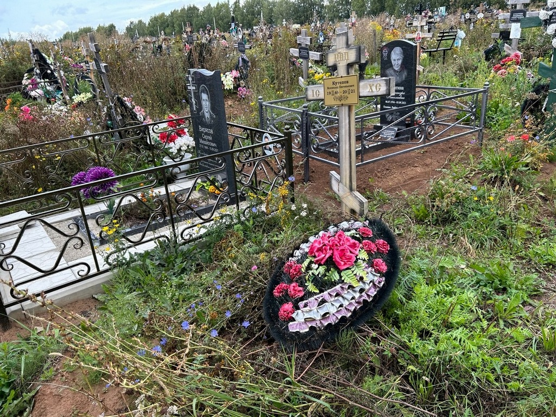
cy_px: 208
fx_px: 418
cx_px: 278
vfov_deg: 53.1
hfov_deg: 67.3
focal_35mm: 26
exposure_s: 1/743
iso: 50
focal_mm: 5.7
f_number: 1.5
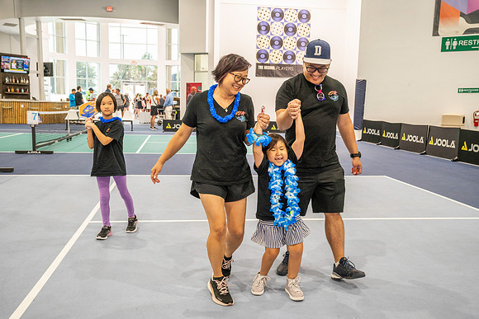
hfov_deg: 53.1
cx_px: 240
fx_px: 479
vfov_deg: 36.9
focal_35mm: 36
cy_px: 160
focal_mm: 36
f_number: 5.6
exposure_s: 1/160
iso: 3200
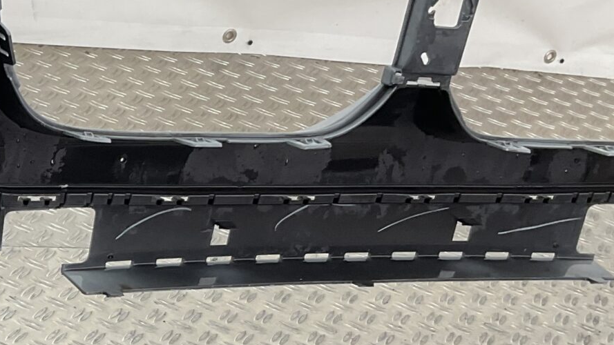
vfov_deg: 13.2
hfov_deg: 22.1
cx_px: -65
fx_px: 1482
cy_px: 293
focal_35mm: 91
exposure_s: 1/120
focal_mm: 3
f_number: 1.8
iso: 32
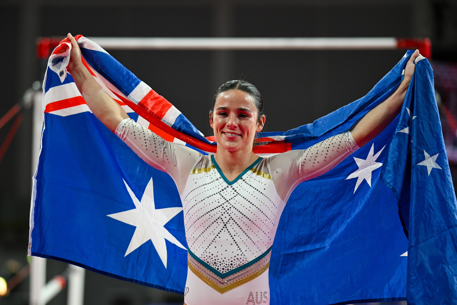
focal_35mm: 150
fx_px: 1904
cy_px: 152
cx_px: 228
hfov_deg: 13.7
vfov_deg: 9.1
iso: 2000
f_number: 2.8
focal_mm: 150
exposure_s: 1/2000
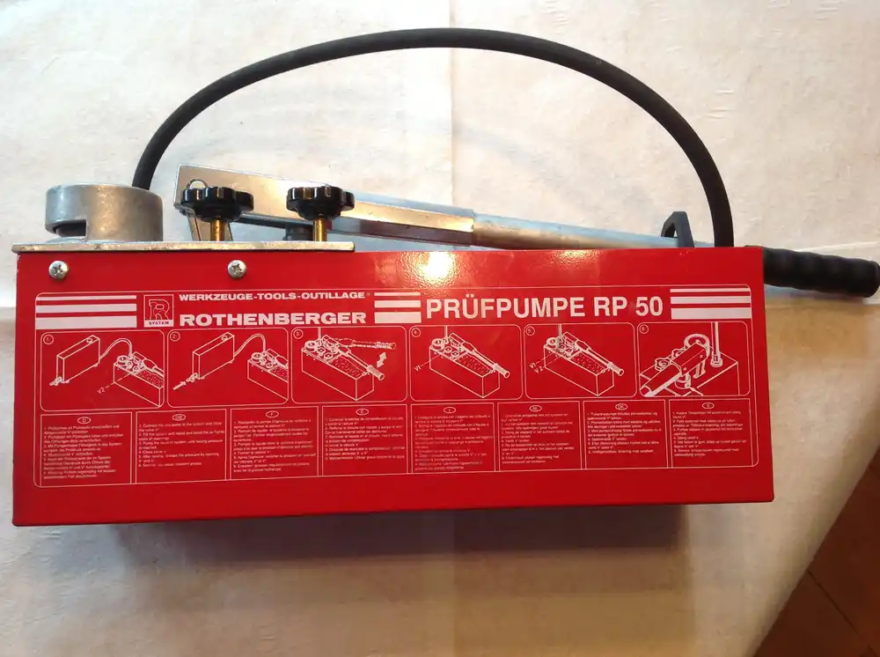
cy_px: 328
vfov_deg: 40.6
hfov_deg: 52.7
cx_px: 440
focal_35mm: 35
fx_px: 888
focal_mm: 4.28
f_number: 2.4
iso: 64
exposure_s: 1/24
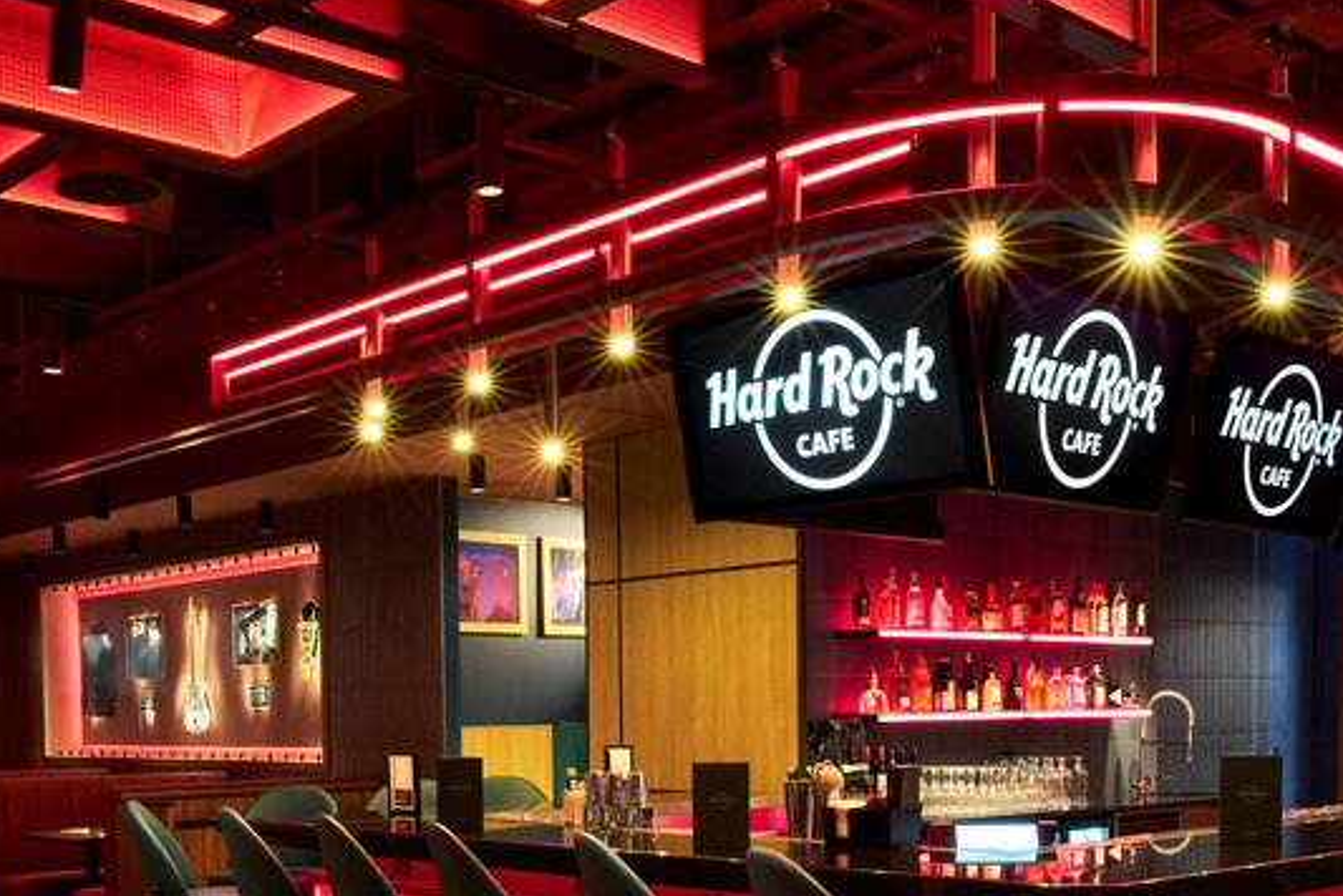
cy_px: 792
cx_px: 504
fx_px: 1568
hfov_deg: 46.0
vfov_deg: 30.6
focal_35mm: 42
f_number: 13
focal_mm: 14
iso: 250
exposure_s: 2
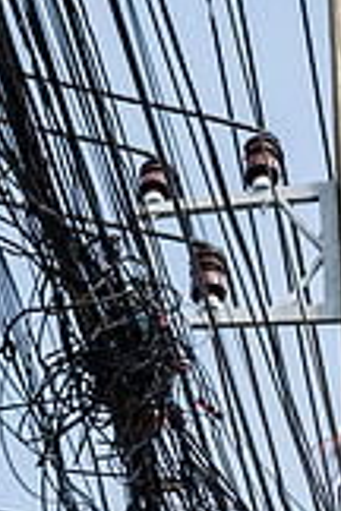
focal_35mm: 195
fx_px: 2770
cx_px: 338
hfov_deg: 7.0
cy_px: 672
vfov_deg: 10.3
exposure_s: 1/500
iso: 100
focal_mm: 70
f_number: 5.6
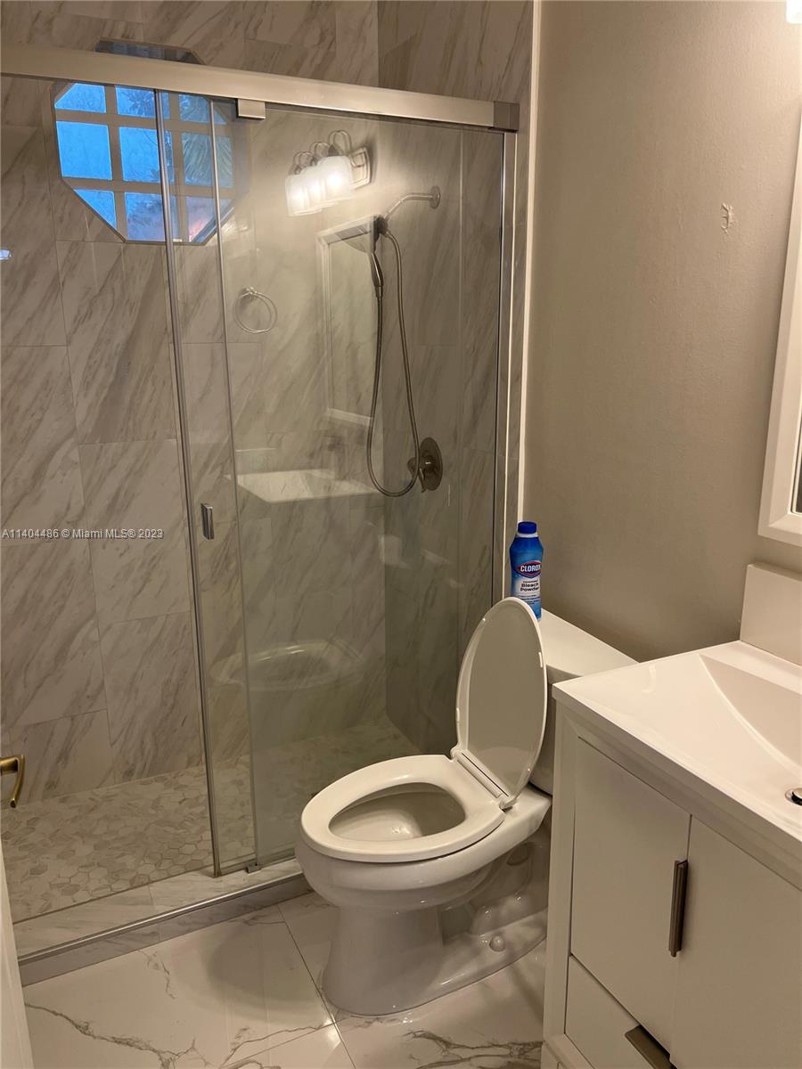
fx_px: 803
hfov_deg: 53.1
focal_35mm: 26
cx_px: 401
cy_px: 534
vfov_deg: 67.3
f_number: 1.5
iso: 100
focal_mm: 5.7
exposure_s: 1/120
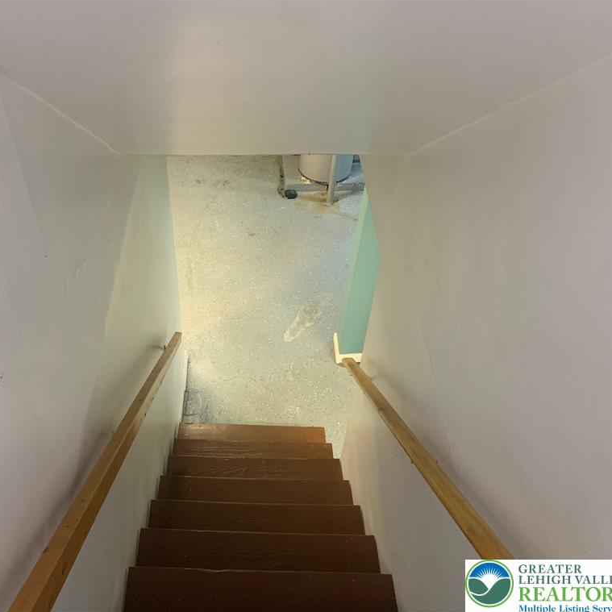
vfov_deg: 52.5
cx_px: 217
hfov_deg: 51.8
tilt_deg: -47.4
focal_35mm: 31
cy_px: 304
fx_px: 620
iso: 500
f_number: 1.8
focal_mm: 4.25
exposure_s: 1/30
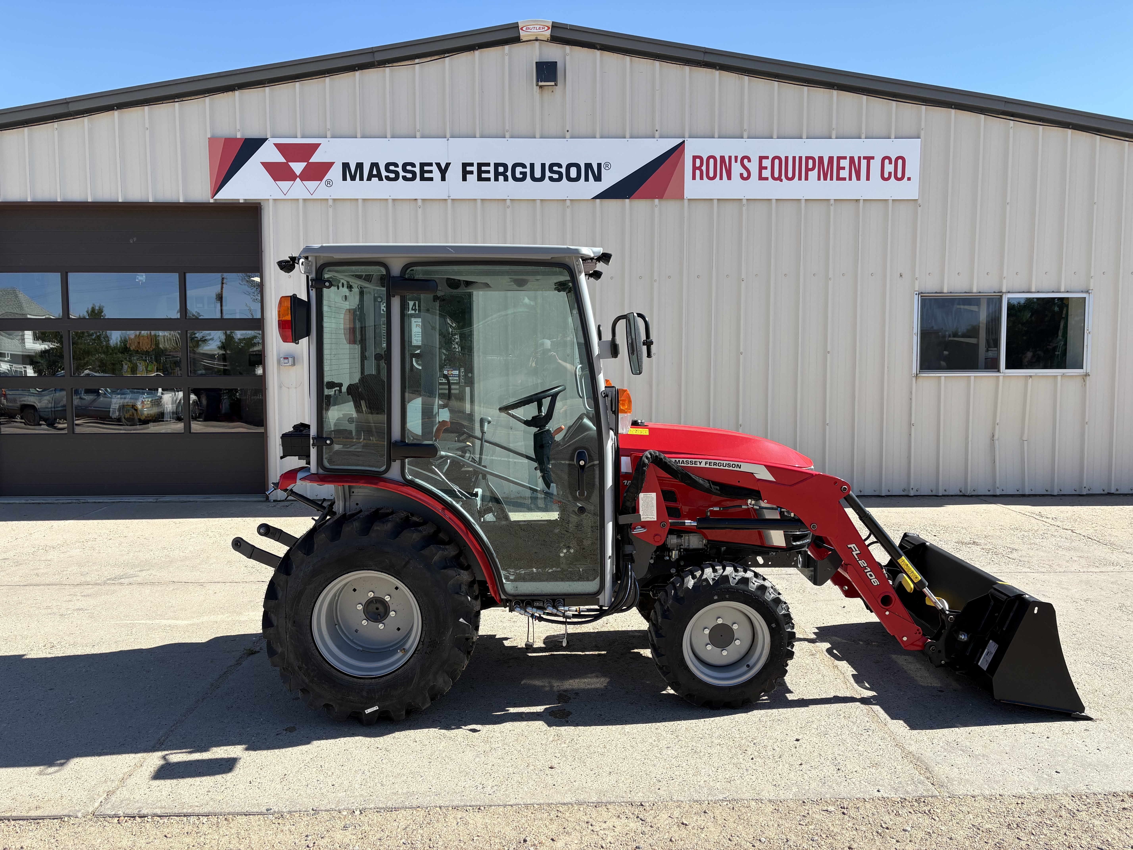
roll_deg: +0.6
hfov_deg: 67.3
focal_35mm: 26
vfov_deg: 53.1
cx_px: 566
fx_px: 851
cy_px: 425
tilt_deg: -3.8
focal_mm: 5.96
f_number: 1.6
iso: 50
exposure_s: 1/2012
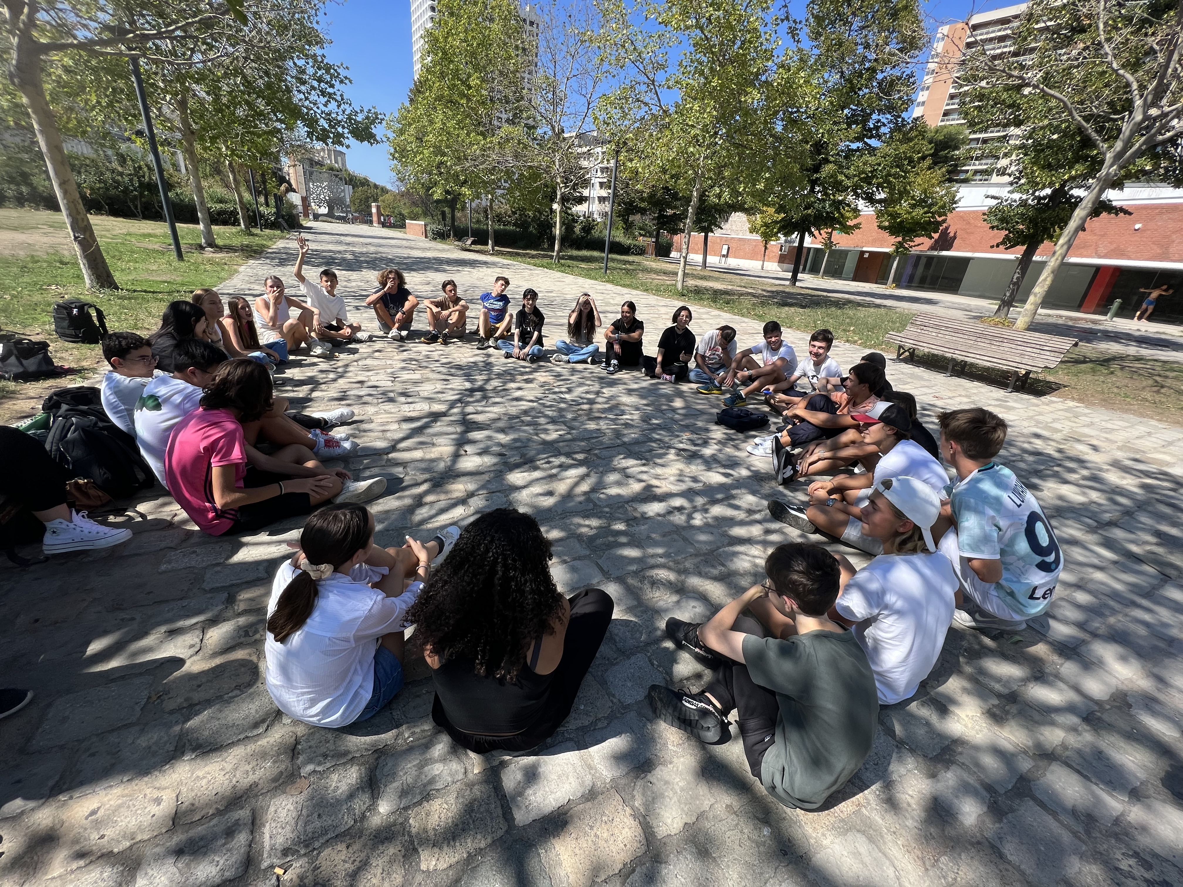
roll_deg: -4.9
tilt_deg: -22.7
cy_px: 444
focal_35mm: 13
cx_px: 592
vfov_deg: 89.9
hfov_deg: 106.2
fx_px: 444
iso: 32
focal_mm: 1.57
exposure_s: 1/986
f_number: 1.8
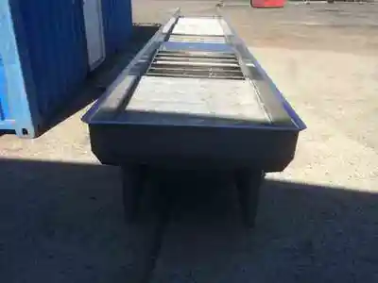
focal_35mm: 29
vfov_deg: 48.2
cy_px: 142
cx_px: 189
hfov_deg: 61.7
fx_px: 317
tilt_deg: -26.1
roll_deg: +0.0
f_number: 2.2
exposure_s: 1/1866
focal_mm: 4.15
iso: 32
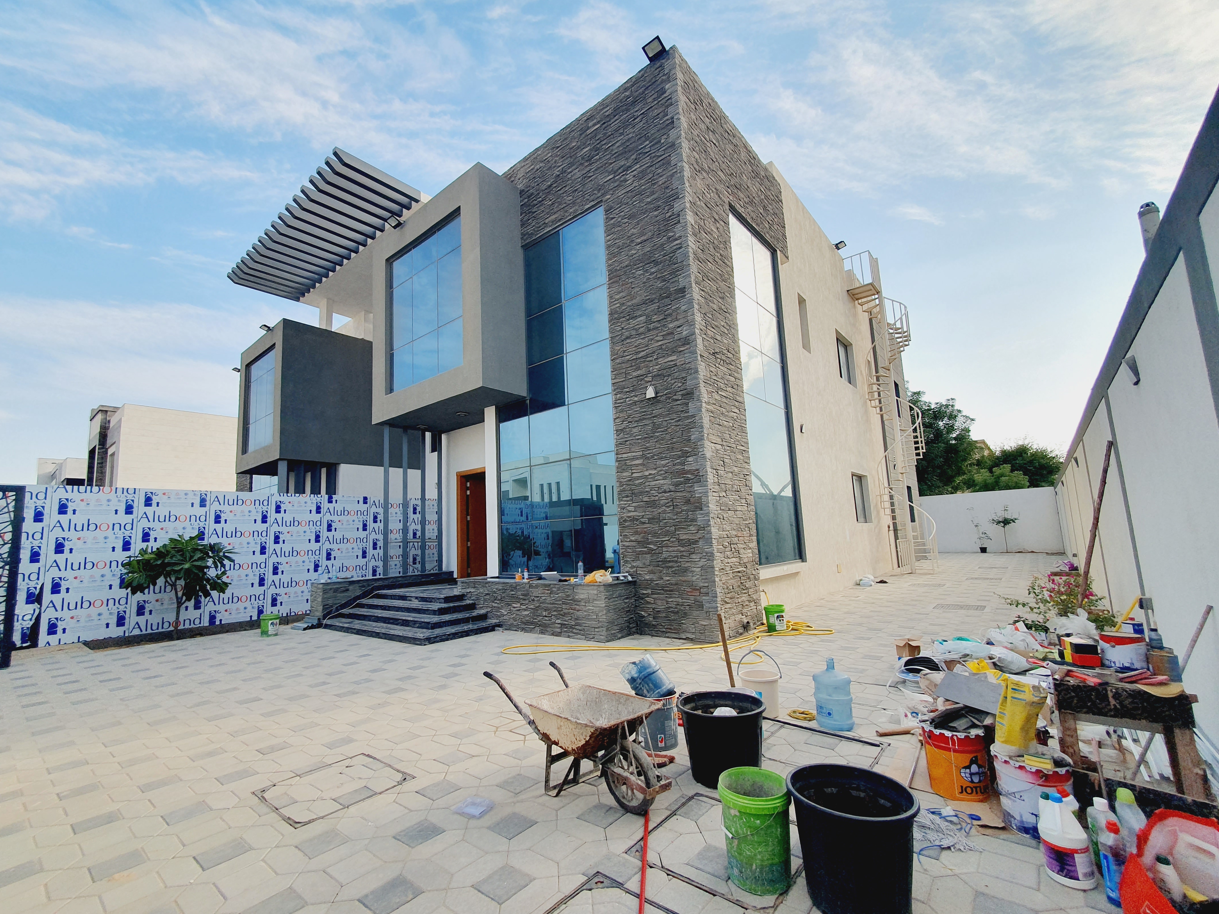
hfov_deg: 102.0
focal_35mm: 14
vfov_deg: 85.7
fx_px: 493
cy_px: 464
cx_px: 594
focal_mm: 1.8
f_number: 2.2
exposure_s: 1/728
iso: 50
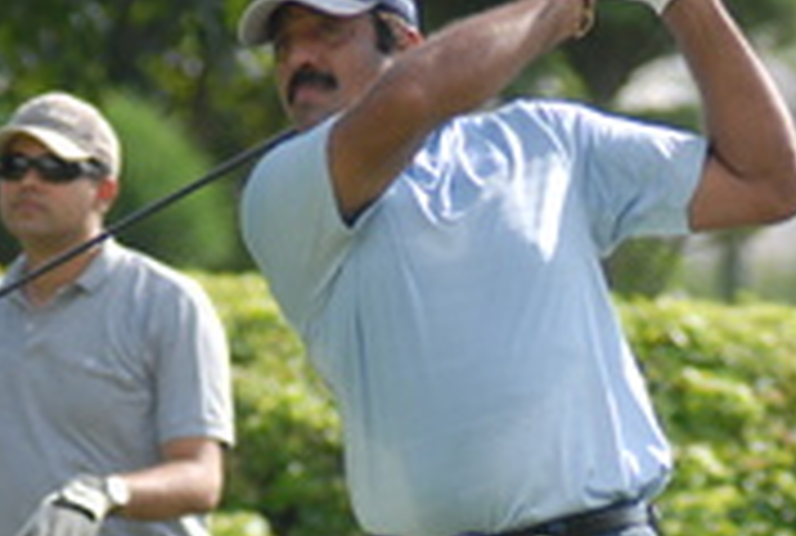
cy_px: 635
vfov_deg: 1.8
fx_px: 17483
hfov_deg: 2.6
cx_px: 477
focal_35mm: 789
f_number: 2.8
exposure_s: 1/1250
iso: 200
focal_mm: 155
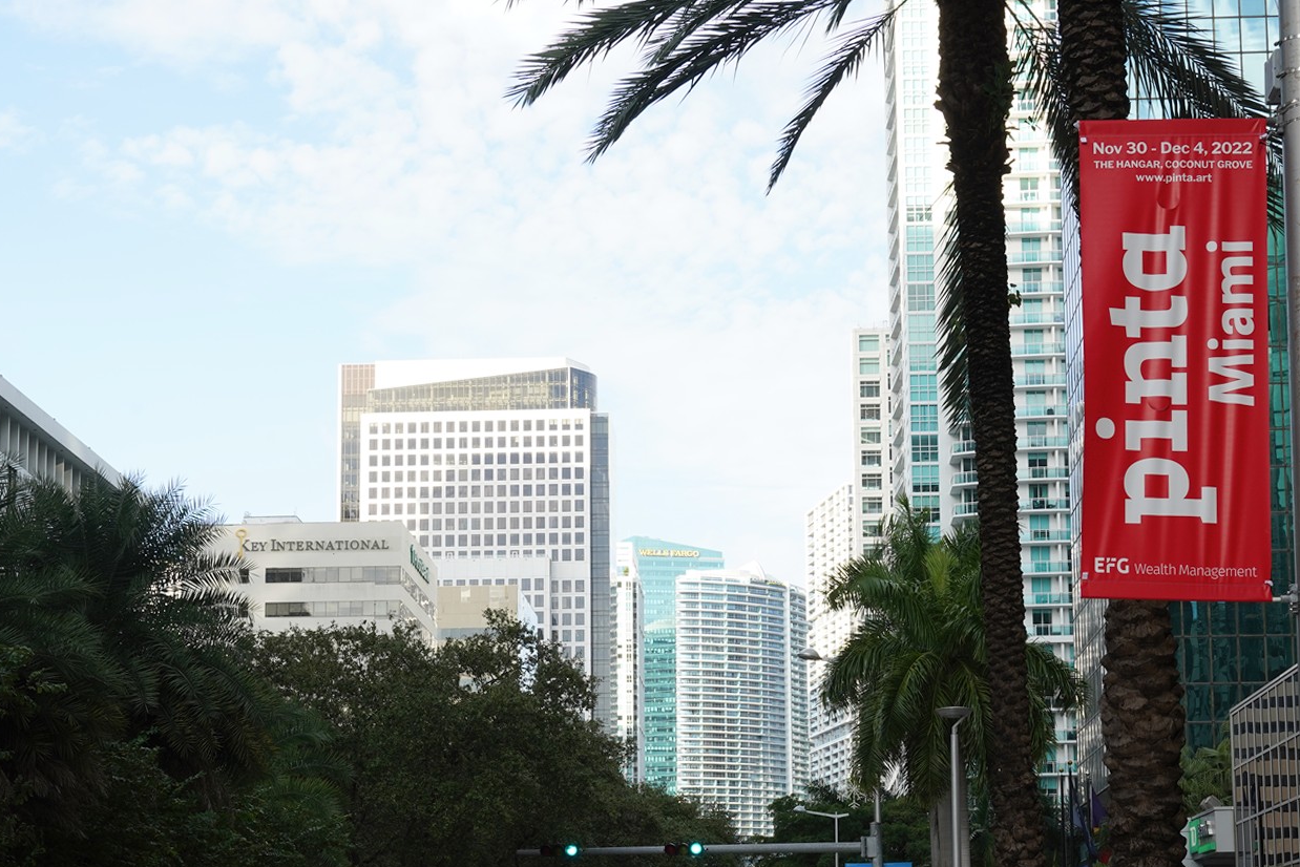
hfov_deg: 31.9
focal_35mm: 63
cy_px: 682
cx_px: 684
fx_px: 2275
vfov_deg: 21.3
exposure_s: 1/100
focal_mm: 39
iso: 400
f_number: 14
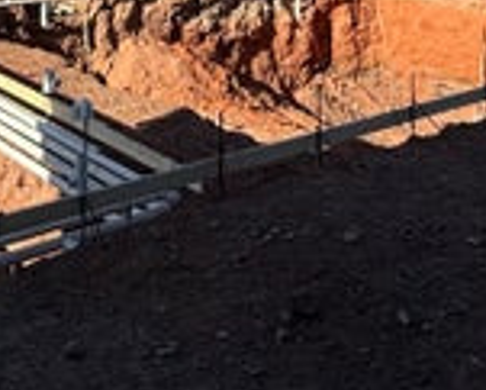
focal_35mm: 58
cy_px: -145
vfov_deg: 22.8
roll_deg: +0.2
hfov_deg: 31.8
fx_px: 835
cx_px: 113
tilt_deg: +1.2
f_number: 2.2
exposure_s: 1/2092
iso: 50
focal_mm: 2.22
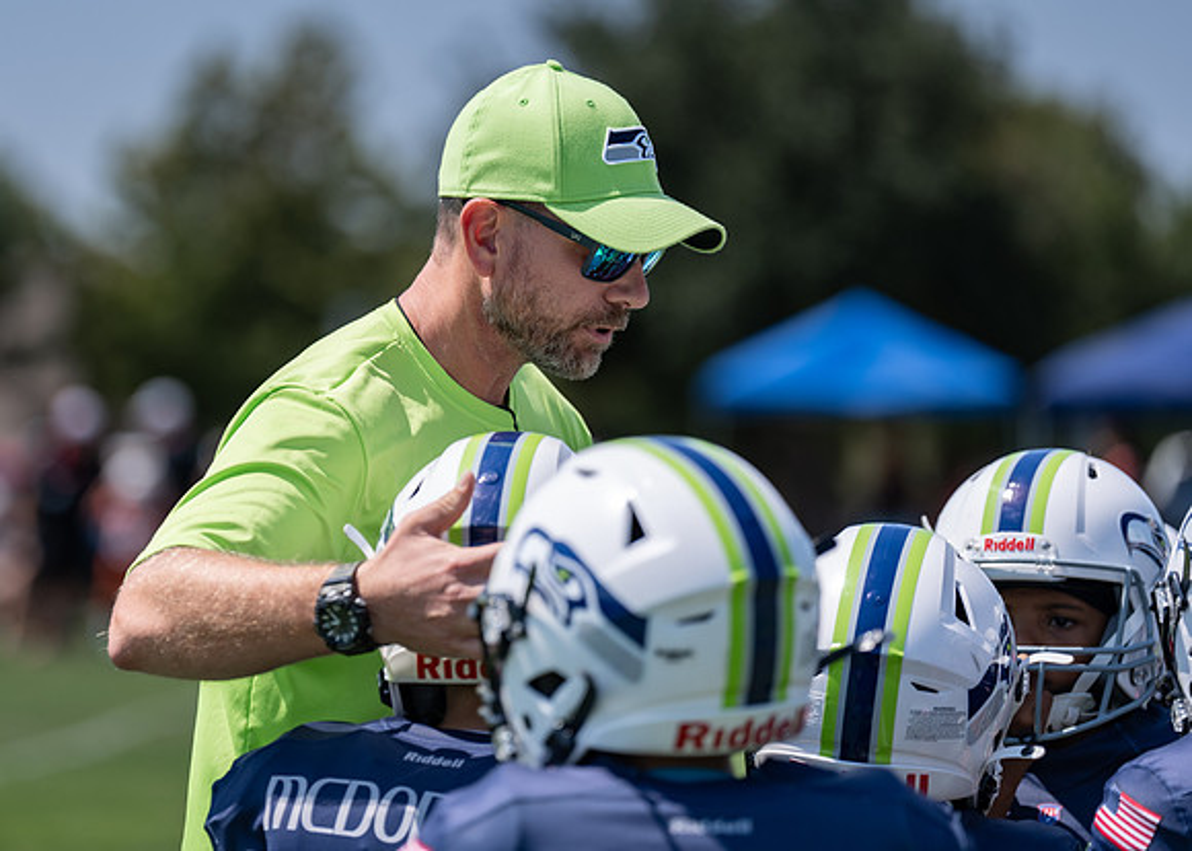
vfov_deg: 7.1
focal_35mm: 202
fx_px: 6838
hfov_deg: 10.0
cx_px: 424
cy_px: 347
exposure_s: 1/2000
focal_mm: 160
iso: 100
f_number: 2.8
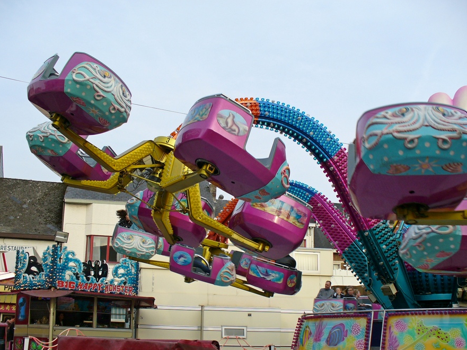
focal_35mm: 42
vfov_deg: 34.3
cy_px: 197
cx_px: 230
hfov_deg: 44.8
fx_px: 567
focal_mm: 6.1
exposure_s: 1/320
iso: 80
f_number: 2.8
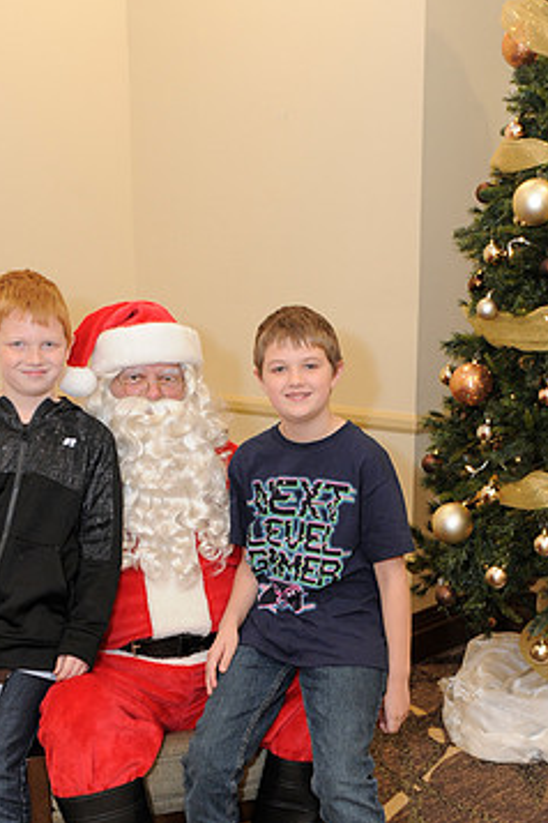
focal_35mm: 52
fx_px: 1187
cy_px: 530
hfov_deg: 26.0
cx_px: 302
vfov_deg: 37.9
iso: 1600
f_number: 4
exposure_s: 1/100
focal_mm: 32
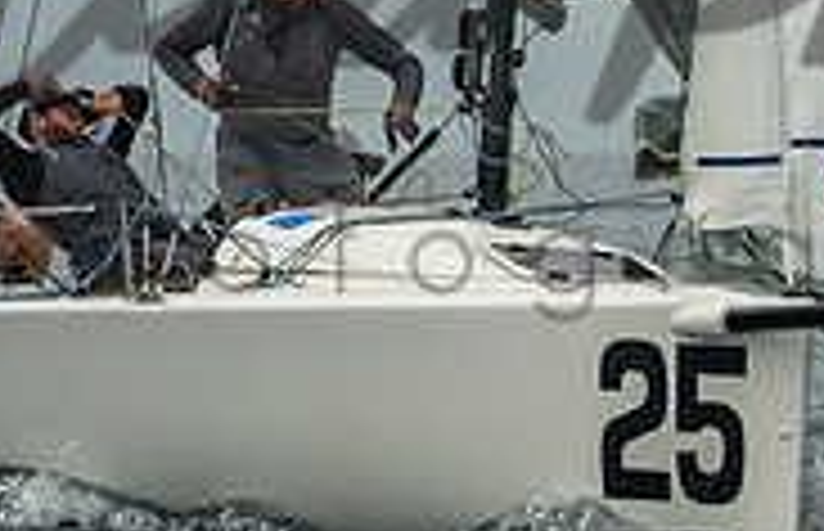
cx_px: 1146
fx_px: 18263
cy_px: 39
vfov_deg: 1.7
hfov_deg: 2.6
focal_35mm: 806
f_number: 9
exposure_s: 1/3200
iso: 800
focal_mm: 180
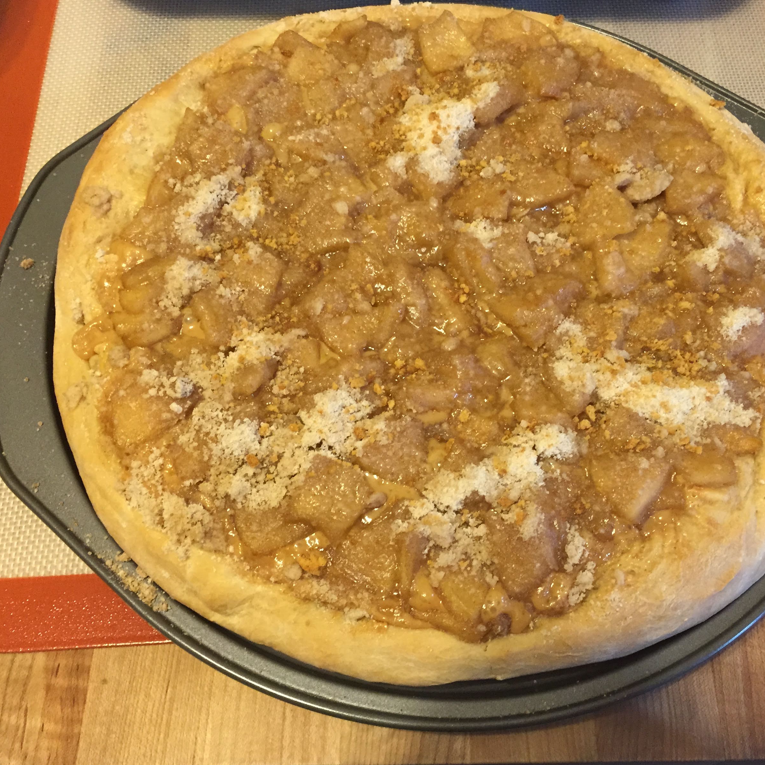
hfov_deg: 47.0
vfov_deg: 47.2
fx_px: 875
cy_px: 381
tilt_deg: -62.5
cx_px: 444
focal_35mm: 35
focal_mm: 4.15
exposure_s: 1/30
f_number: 2.2
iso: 200
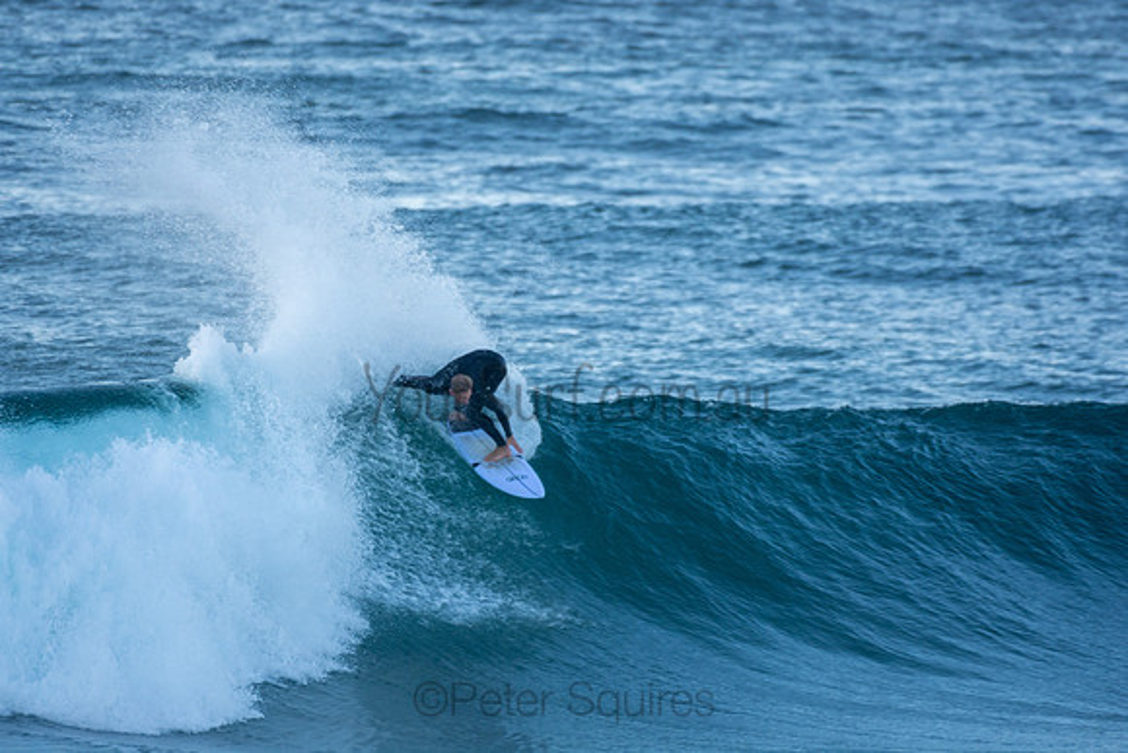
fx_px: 23504
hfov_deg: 2.7
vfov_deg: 1.8
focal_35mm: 750
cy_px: 376
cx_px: 564
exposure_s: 1/400
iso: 280
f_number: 5.6
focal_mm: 500
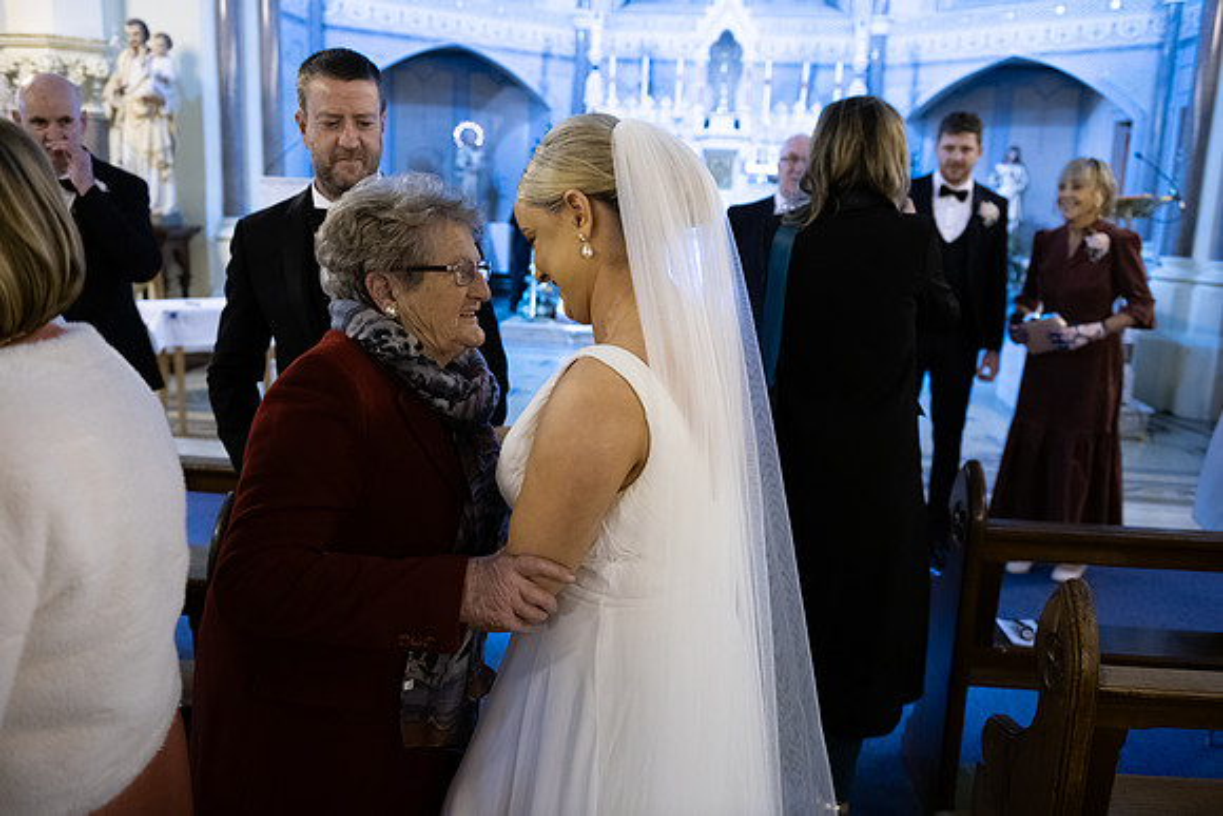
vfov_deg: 41.1
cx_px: 612
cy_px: 408
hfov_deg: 58.7
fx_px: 1087
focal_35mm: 32
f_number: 3.5
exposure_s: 1/160
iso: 1250
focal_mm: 32
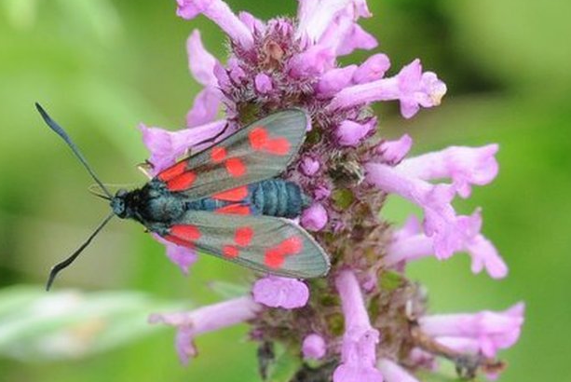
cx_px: 231
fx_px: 3902
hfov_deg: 8.4
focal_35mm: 246
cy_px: 143
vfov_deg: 5.6
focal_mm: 105
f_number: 11
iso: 500
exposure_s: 1/250
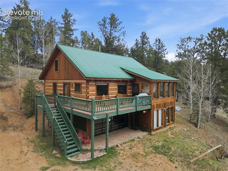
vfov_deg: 56.8
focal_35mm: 24
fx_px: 158
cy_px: 86
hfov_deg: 71.6
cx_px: 114
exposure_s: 1/1000
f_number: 1.7
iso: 100
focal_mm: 6.7
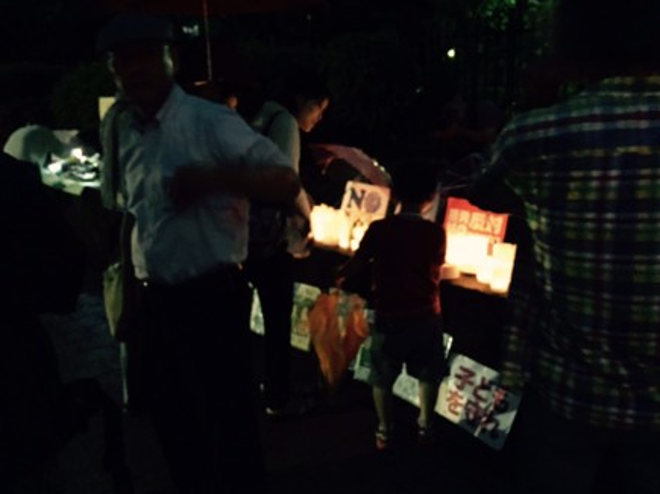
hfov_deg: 60.0
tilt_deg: -13.7
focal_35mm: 30
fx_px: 572
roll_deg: +0.2
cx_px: 337
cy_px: 253
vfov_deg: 46.8
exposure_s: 1/15
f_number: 2.2
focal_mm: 4.15
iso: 2000
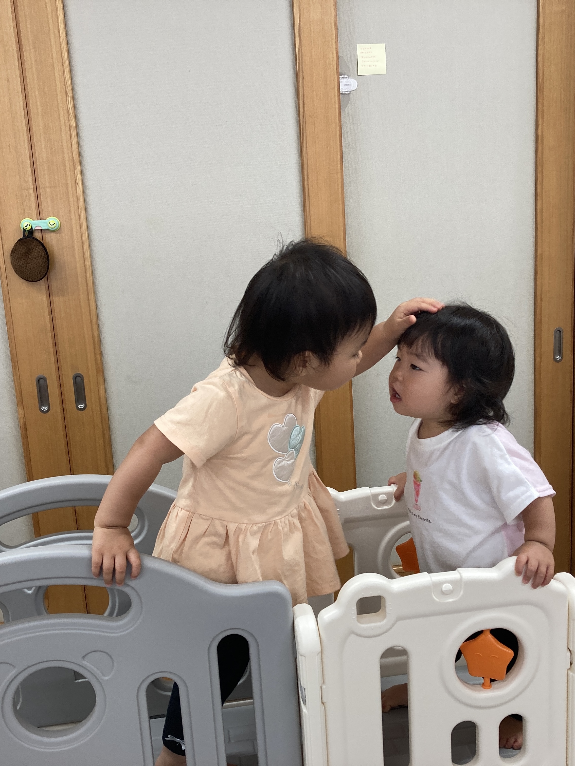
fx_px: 620
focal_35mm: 28
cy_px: 383
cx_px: 288
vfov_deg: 63.4
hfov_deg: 49.7
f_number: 1.8
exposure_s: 1/60
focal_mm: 3.99
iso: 50
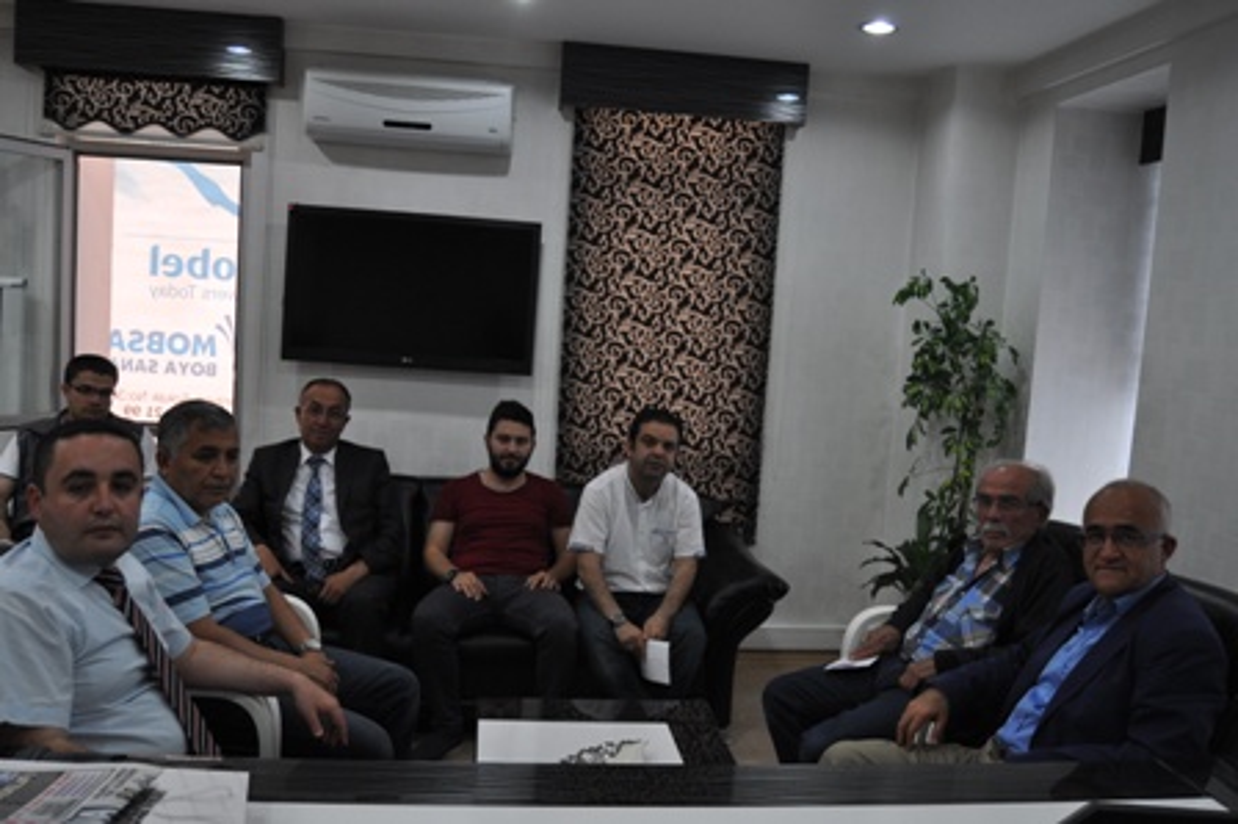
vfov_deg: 43.5
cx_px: 619
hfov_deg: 62.0
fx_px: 1031
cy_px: 412
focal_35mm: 30
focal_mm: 20
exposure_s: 1/60
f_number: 4
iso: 560
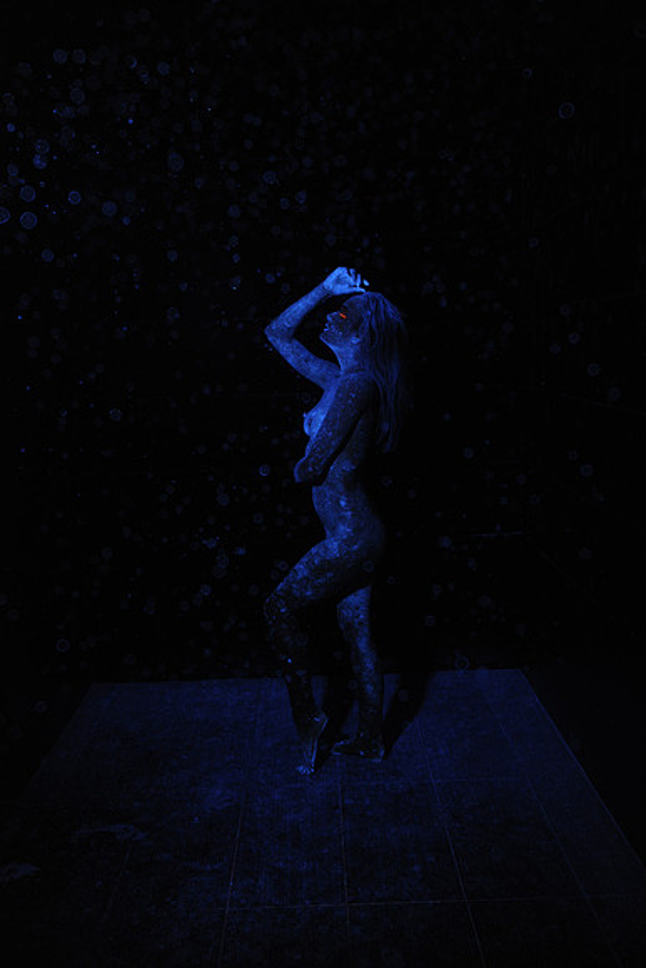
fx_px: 861
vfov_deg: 58.7
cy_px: 484
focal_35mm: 32
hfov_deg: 41.1
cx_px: 323
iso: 800
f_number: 4
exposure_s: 1/125
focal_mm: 32
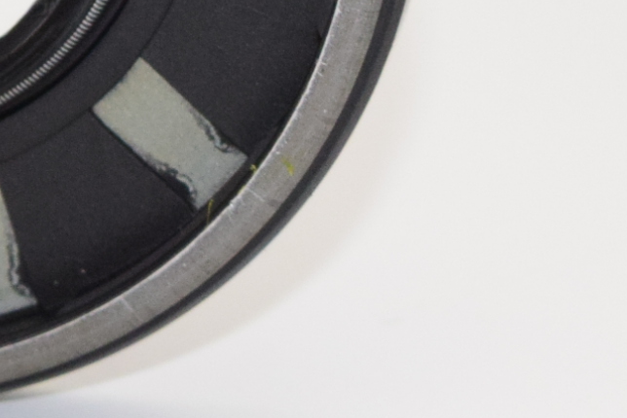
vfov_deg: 3.6
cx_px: -39
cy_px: -59
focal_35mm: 383
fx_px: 6679
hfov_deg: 5.4
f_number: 11
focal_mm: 55
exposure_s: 1/60
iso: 1600
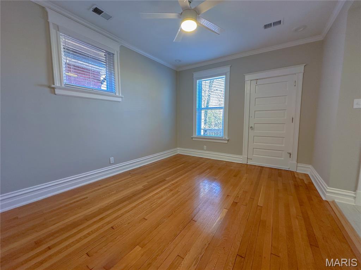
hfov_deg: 102.1
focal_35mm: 14
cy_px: 135
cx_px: 180
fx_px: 146
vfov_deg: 85.6
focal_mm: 2.22
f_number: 2.2
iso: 160
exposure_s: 1/60
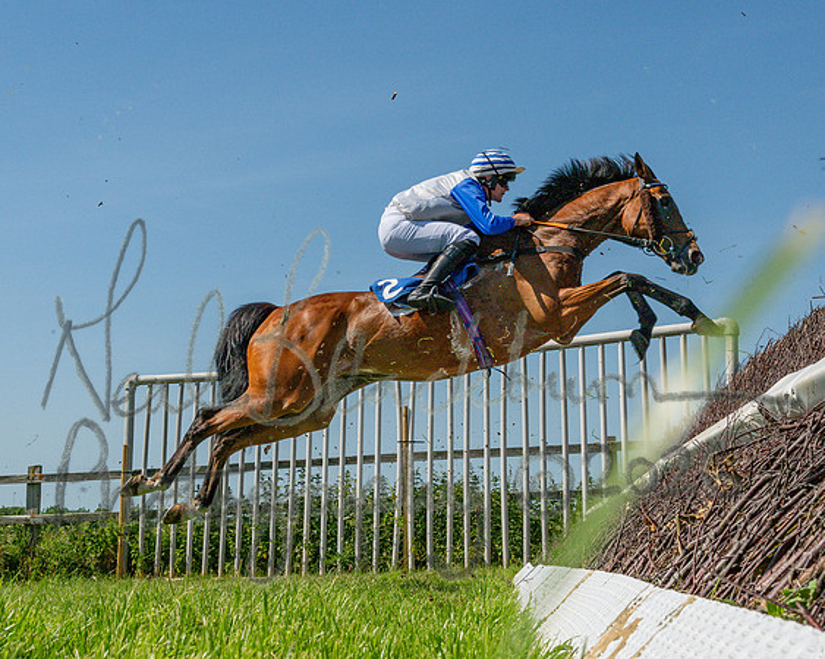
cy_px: 270
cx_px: 271
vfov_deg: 29.5
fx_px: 1250
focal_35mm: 51
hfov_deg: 36.1
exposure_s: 1/2000
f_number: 9
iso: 400
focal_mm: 24
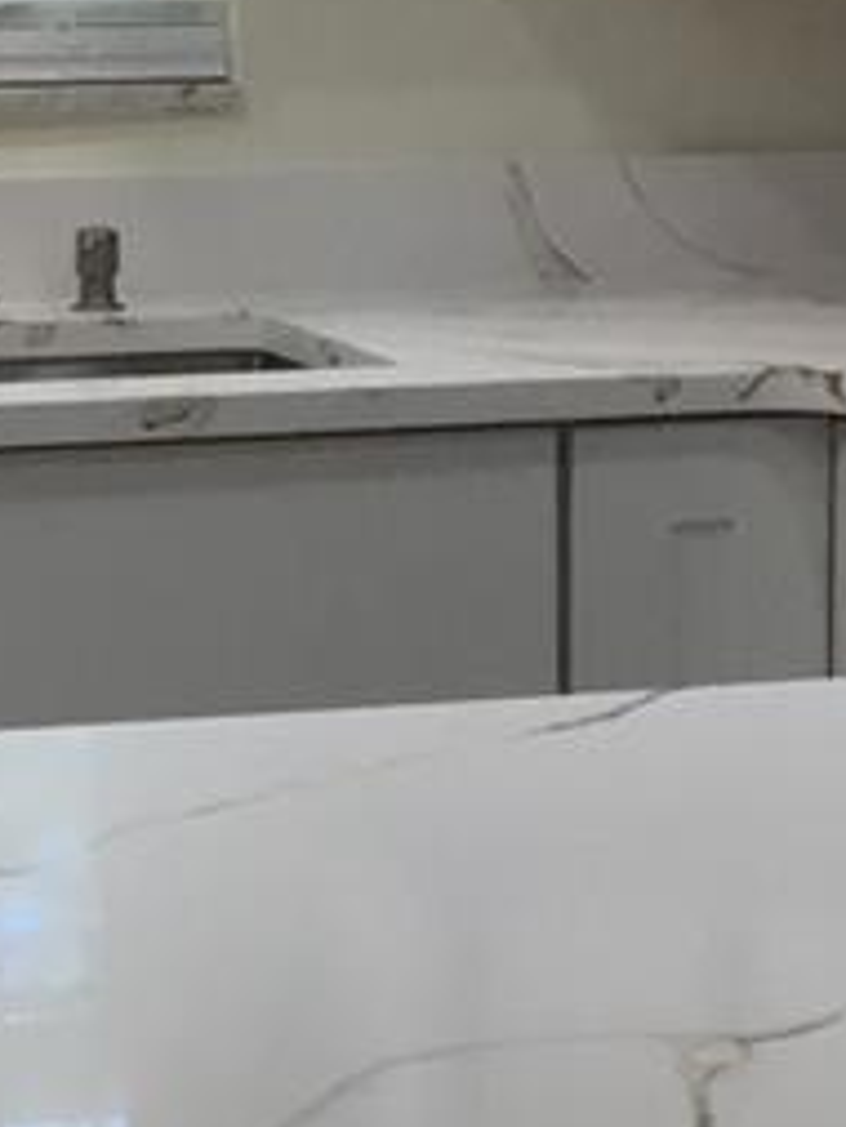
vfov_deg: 13.4
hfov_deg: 10.1
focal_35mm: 147
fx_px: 4786
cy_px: 325
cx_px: 334
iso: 32
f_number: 2.4
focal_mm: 3.3
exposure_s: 1/40
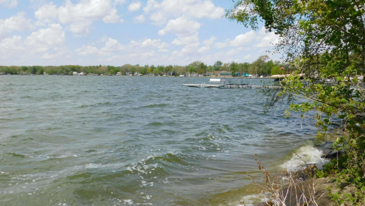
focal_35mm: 33
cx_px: 181
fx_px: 320
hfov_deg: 59.5
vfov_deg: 35.6
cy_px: 121
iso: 125
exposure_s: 1/1500
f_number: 3.2
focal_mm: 5.3
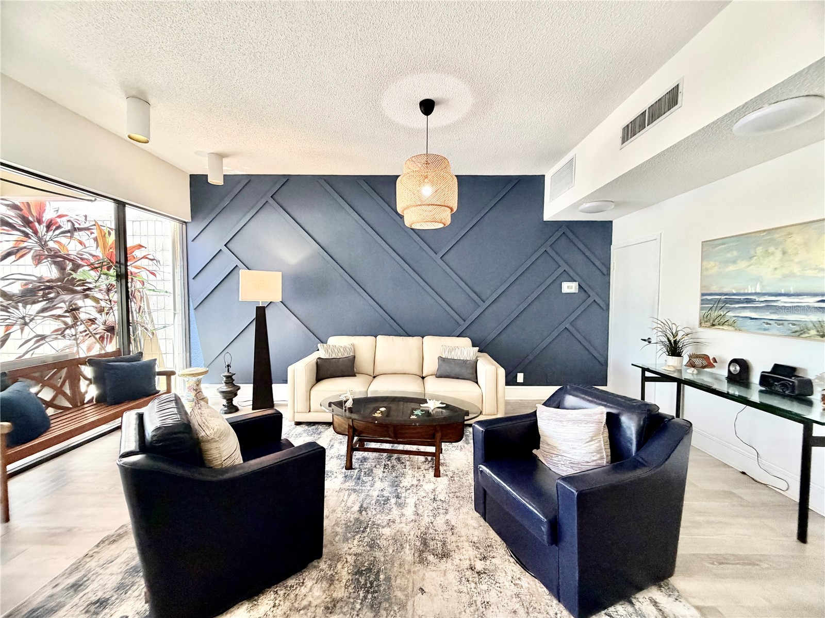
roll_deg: -1.2
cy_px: 309
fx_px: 334
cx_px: 412
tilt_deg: -2.7
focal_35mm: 14
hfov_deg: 102.1
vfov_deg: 85.7
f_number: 2.2
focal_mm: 2.22
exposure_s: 1/60
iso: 320
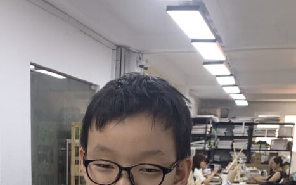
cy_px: 269
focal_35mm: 59
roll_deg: -2.1
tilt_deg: -14.4
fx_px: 476
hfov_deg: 34.1
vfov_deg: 19.5
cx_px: 87
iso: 32
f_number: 1.8
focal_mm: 4.25
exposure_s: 1/100
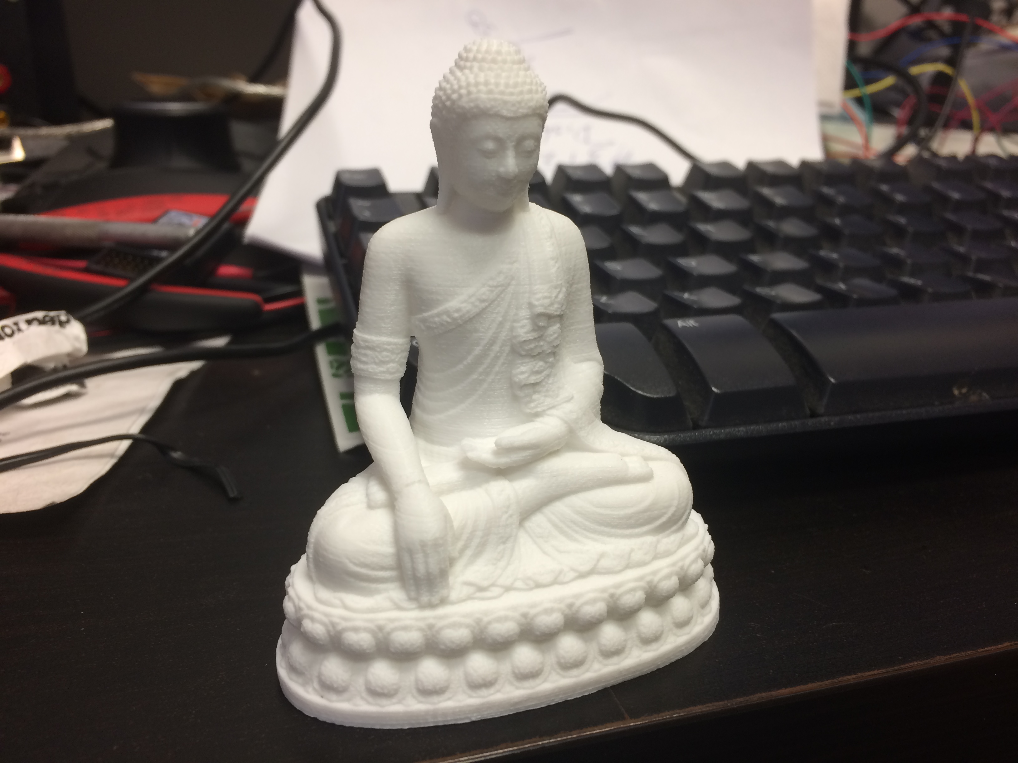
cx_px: 509
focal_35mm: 29
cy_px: 382
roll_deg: +0.6
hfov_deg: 61.7
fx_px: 853
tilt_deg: -21.3
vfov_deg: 48.2
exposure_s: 1/30
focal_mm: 4.15
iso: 40
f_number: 2.2
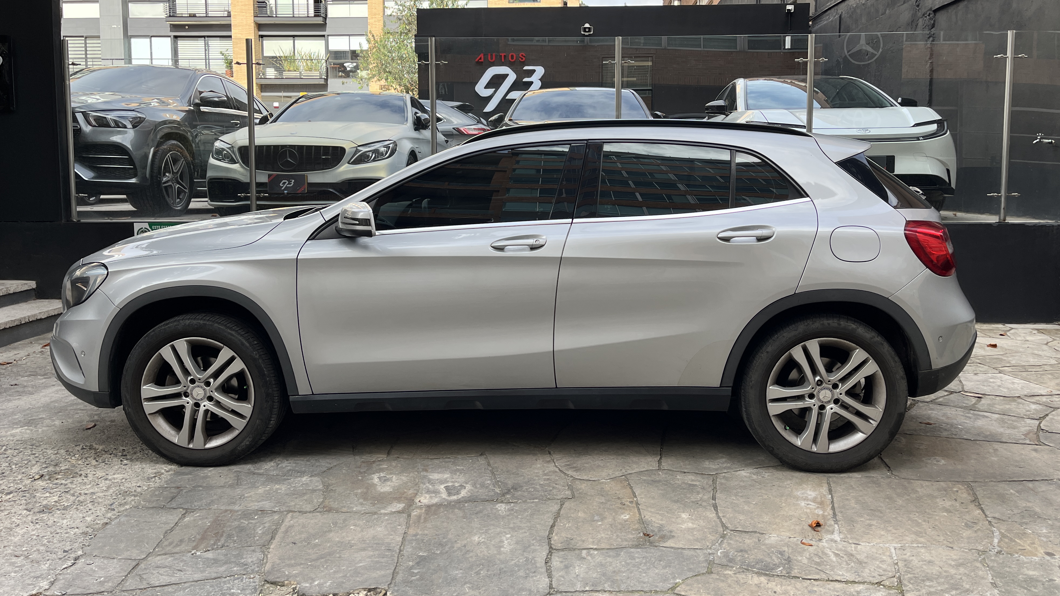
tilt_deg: -4.3
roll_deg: +0.4
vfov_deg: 40.0
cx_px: 535
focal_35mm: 29
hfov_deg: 66.1
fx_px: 815
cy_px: 243
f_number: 1.6
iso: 50
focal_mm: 5.1
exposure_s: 1/816
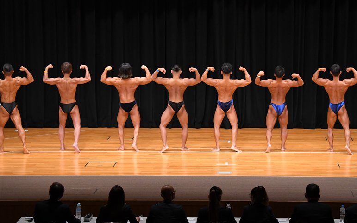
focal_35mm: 130
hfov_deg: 16.1
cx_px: 179
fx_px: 1265
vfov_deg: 10.1
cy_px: 107
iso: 4000
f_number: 5.6
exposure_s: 1/400
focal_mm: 85
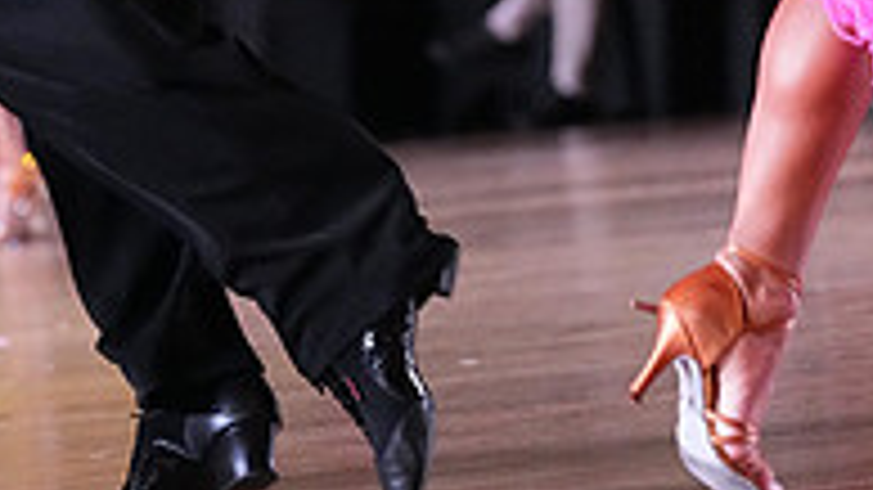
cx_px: 493
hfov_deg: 4.3
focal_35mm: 507
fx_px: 11733
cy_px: -454
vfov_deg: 2.4
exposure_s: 1/400
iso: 10000
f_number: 5
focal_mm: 162
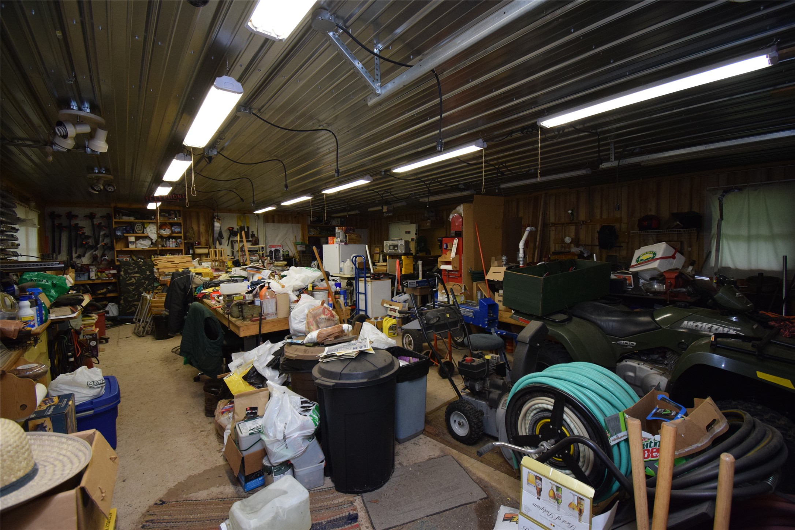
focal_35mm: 15
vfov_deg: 77.3
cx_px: 398
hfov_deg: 100.4
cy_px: 265
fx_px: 331
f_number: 4.5
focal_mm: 10
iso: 1400
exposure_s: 1/60
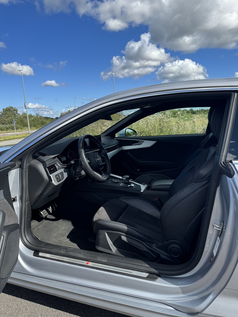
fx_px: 220
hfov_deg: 56.8
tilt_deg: -9.6
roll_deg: +4.3
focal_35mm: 24
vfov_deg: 71.6
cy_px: 158
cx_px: 119
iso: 80
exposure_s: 1/3413
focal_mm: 6.76
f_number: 1.78
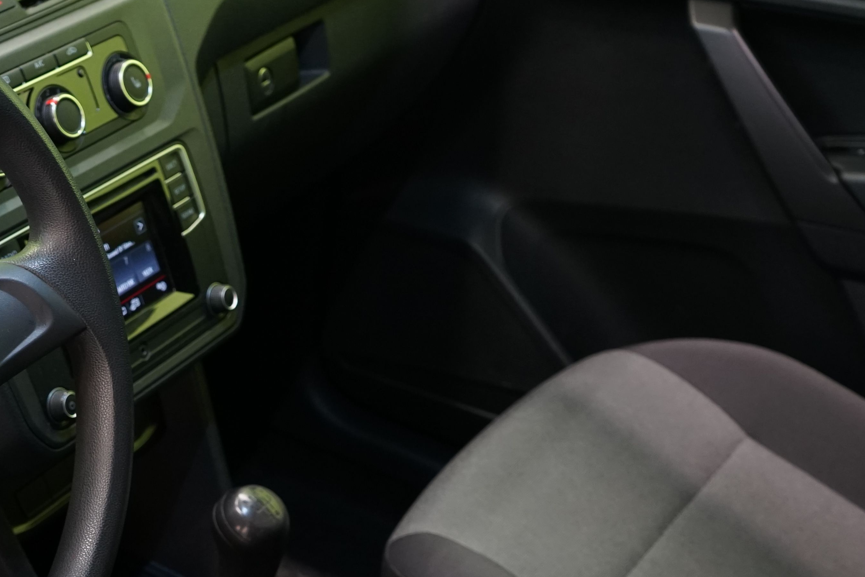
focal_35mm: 71
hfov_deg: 27.8
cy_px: 545
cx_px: 154
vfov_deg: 18.8
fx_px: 1706
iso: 1250
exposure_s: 1/20
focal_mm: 32
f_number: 5
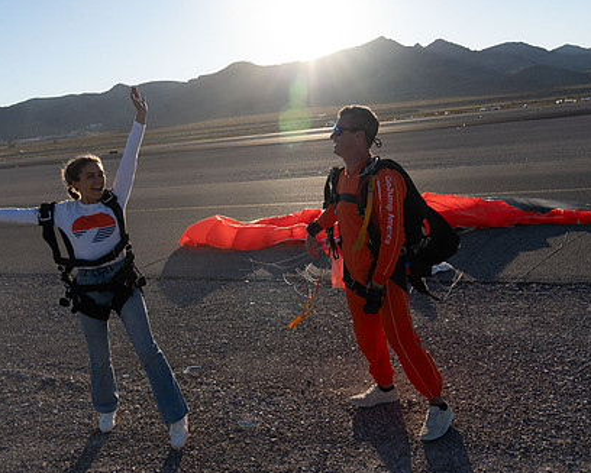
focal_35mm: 32
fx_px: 560
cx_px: 277
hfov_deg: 55.6
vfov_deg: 45.8
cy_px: 218
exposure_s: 1/2000
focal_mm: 24
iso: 800
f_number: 9
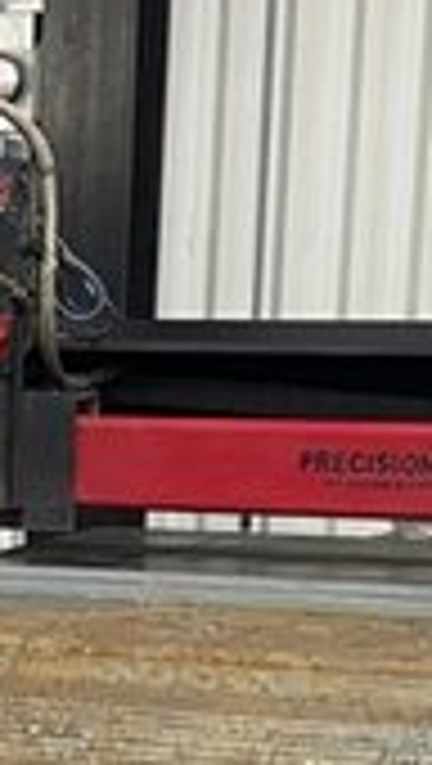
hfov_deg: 8.9
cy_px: 1076
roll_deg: -0.6
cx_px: -198
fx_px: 2700
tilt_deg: -14.7
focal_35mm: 133
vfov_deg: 15.2
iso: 200
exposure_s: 1/60
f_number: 1.6
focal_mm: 4.2
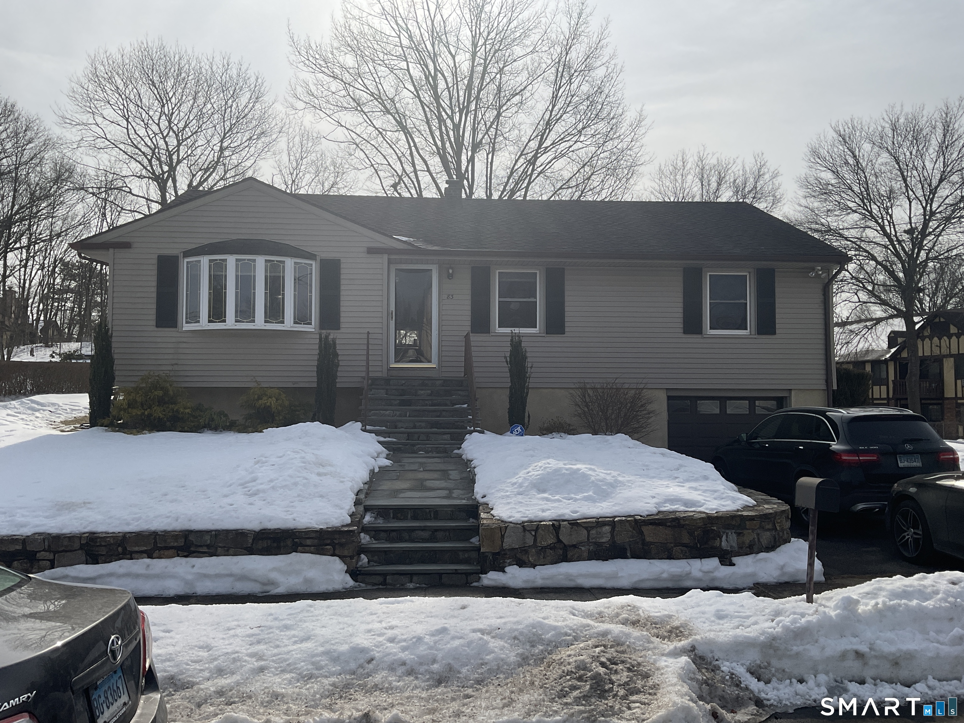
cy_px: 362
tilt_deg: +2.4
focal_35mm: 29
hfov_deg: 61.7
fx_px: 808
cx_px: 482
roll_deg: -0.7
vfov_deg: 48.2
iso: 20
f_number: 1.8
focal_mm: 3
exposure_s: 1/6536
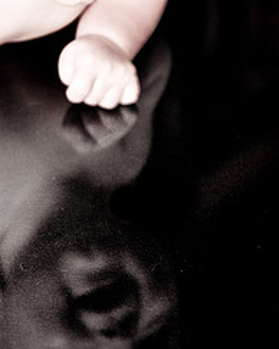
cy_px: 79
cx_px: 73
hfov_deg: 15.5
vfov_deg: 19.2
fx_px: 1023
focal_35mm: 99
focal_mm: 38
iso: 200
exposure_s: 1/60
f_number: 2.8
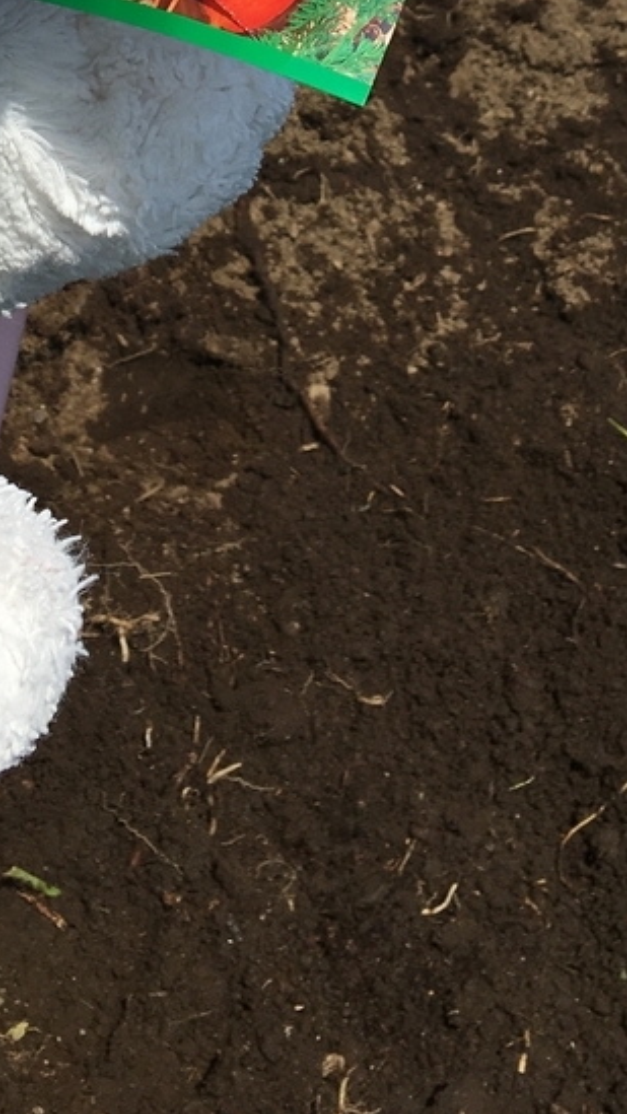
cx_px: 250
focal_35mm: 69
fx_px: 2038
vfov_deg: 28.2
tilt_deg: -31.0
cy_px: -65
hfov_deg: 17.5
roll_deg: -8.4
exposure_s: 1/3663
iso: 25
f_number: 2.2
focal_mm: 4.15
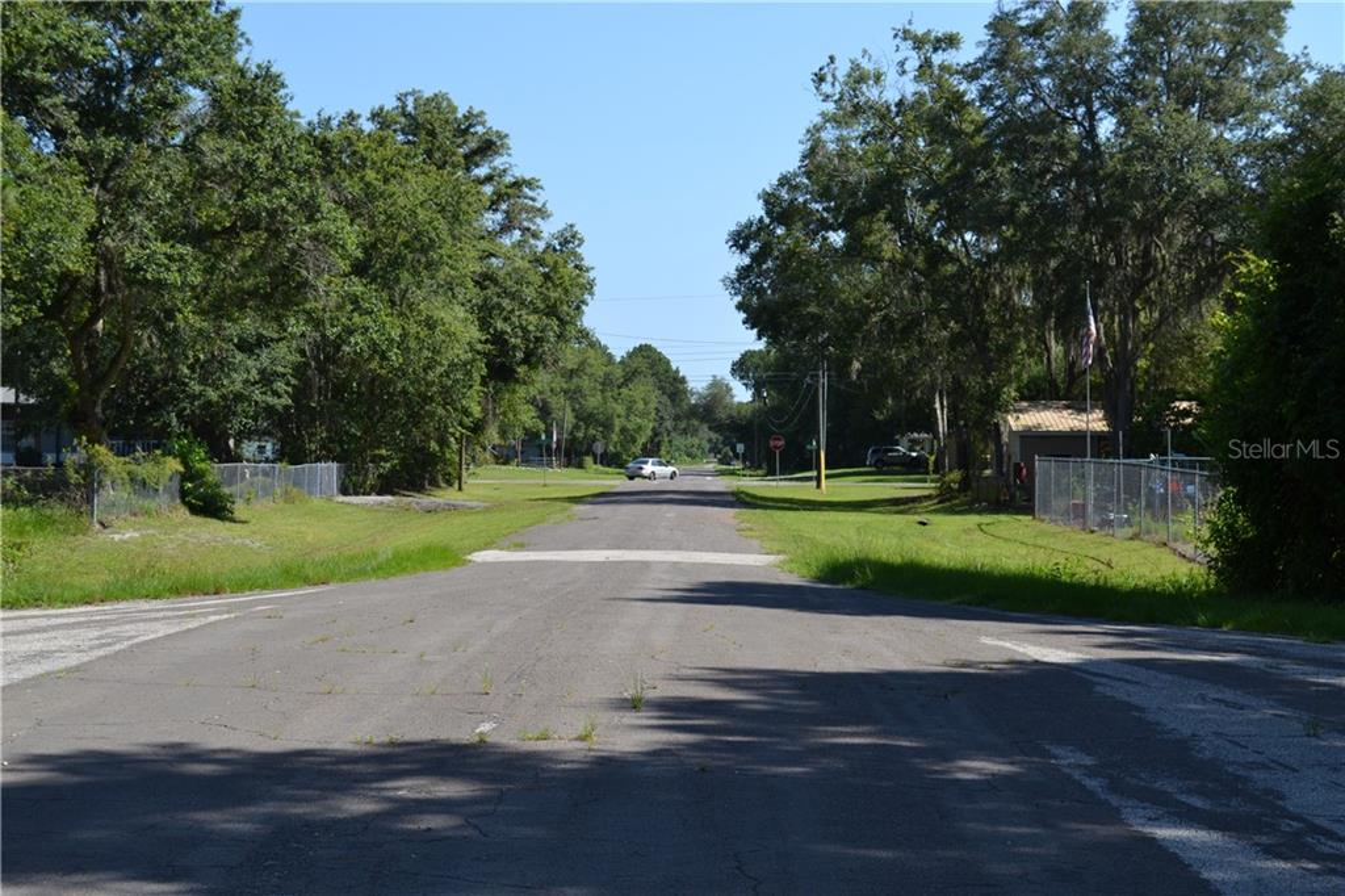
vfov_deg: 22.6
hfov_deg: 33.4
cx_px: 672
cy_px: 448
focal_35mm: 60
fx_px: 2241
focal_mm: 40
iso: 100
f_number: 8
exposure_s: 1/250
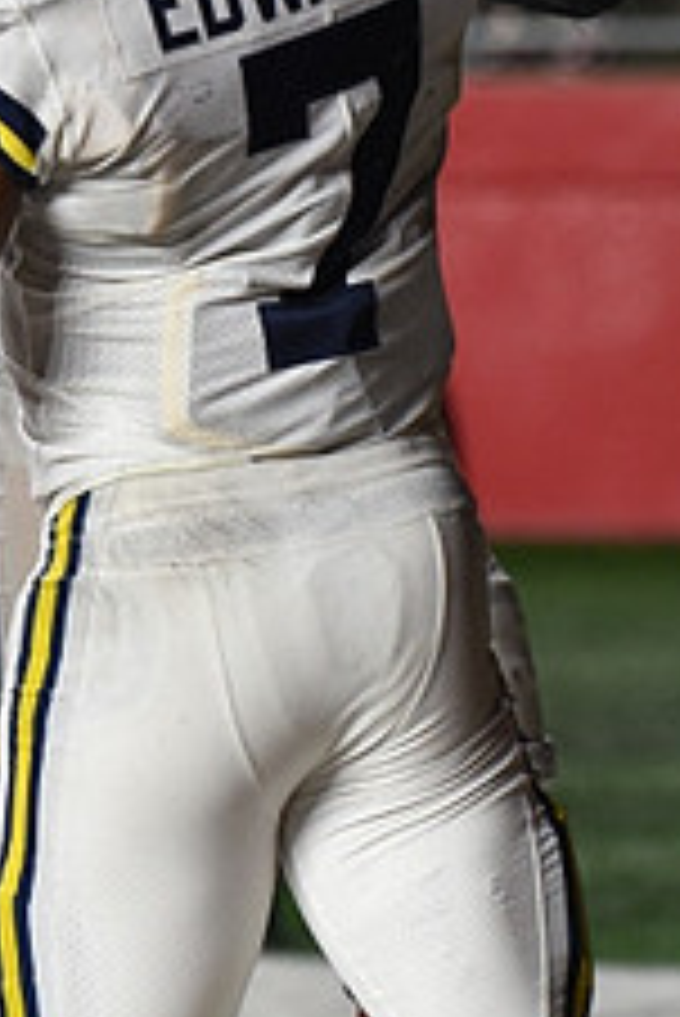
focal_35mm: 243
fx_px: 6874
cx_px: 162
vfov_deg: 8.4
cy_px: 81
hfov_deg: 5.7
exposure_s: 1/1000
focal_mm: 122
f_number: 2.8
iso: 1600
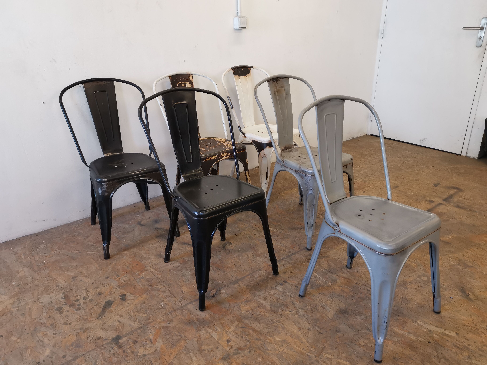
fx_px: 380
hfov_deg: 65.3
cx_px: 244
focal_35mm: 27
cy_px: 182
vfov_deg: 51.4
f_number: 1.8
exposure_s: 1/100
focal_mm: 5.58
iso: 125
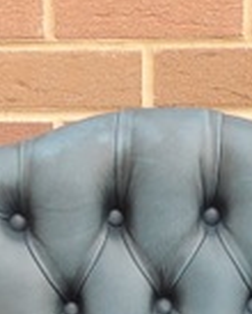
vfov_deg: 8.5
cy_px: 571
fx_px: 2037
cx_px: 179
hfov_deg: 7.1
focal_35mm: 219
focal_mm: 5.3
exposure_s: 1/80
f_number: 3.1
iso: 100
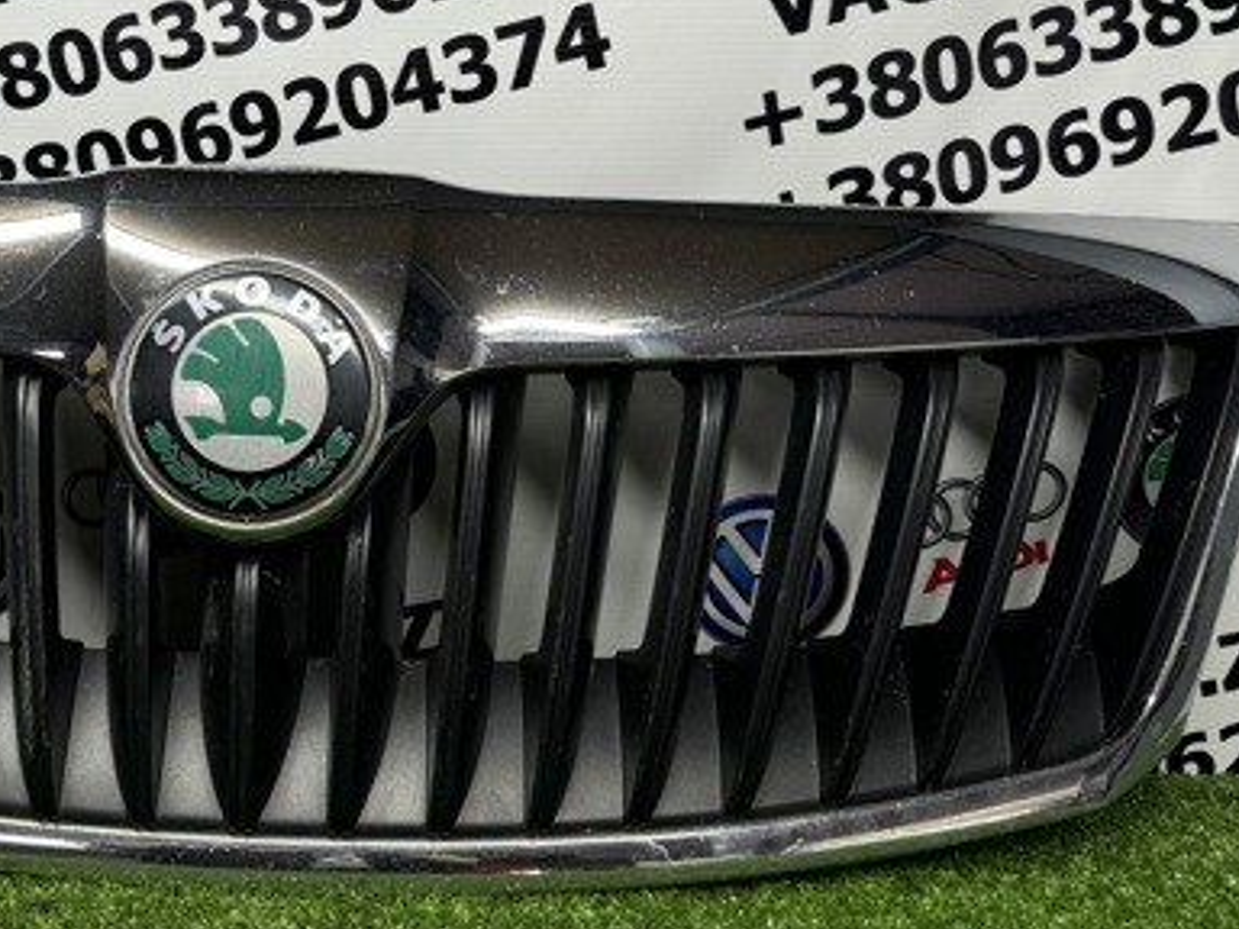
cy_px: 323
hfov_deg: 45.0
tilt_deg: -10.1
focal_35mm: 40
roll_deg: -0.9
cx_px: 294
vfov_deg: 35.7
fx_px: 1432
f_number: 1.78
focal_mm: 6.76
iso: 64
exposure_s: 1/121
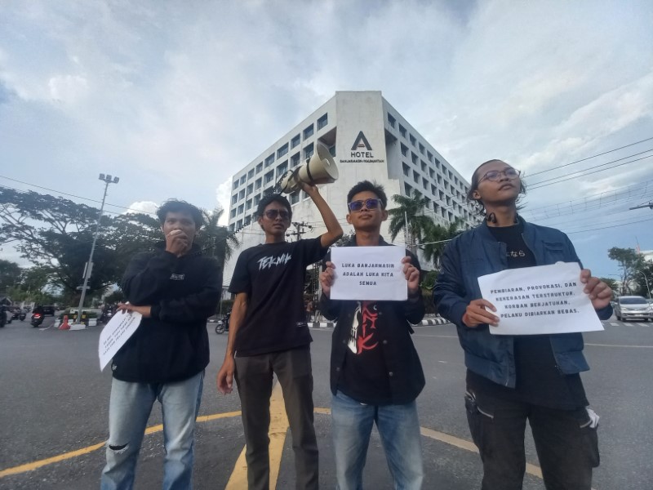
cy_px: 245
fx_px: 245
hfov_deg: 106.2
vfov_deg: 89.9
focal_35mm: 13
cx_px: 326
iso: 40
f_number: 2.2
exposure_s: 1/996
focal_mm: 1.42
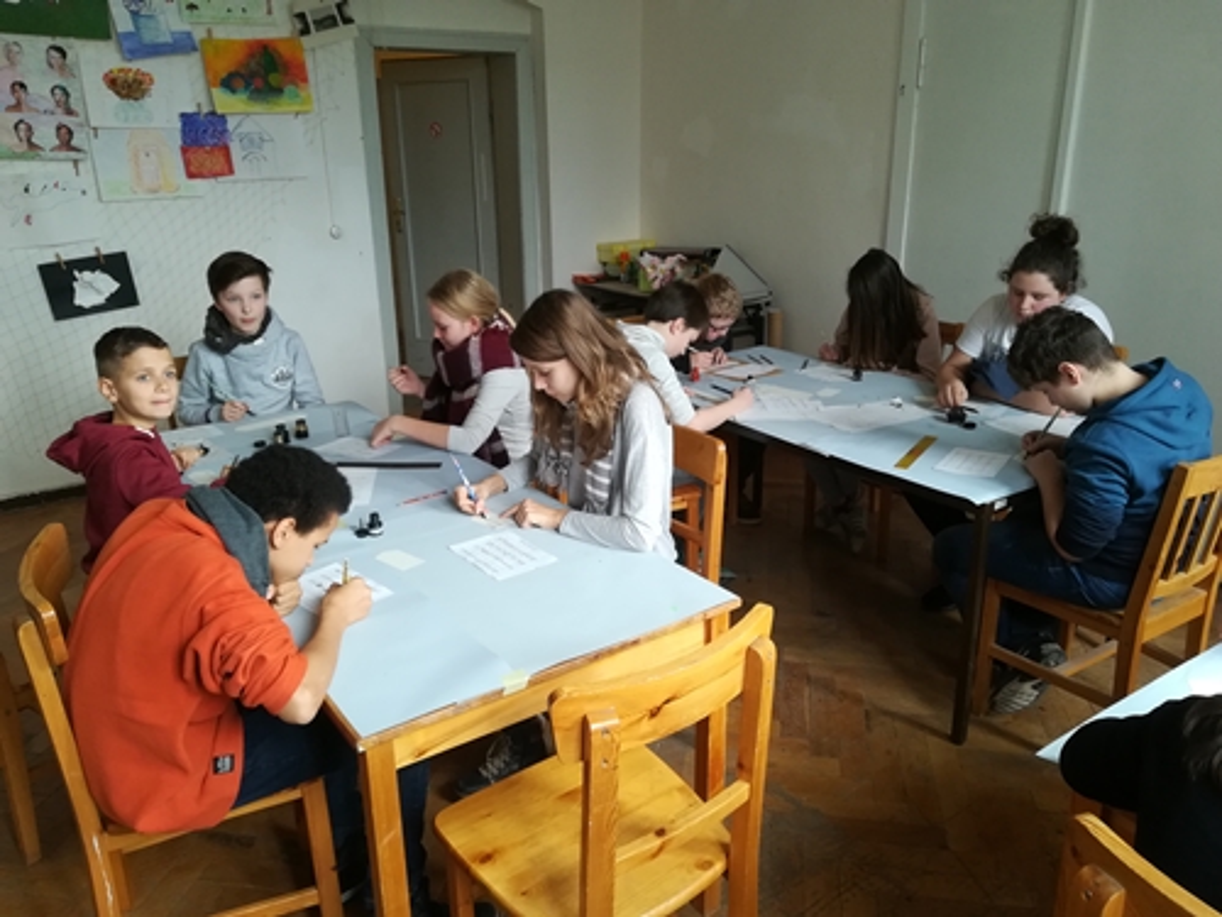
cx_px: 611
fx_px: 918
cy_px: 458
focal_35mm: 26
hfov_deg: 67.3
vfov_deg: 53.1
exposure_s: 1/33.3
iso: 160
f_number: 2.2
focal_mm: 3.83
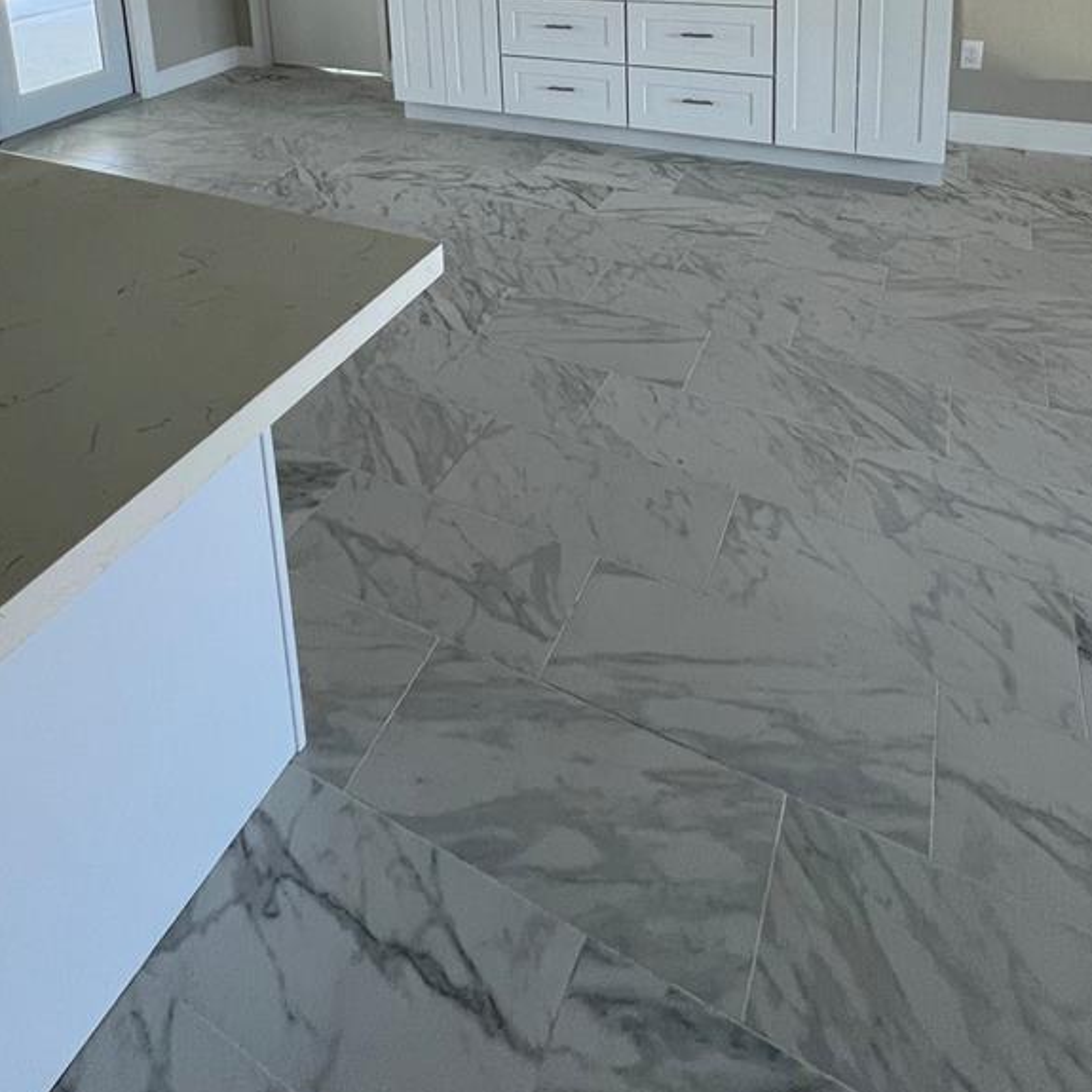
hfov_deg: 64.6
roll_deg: +4.9
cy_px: 11
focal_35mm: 24
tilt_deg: -9.3
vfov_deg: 52.4
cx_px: 456
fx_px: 857
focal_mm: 1.57
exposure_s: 1/99
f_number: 1.8
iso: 125
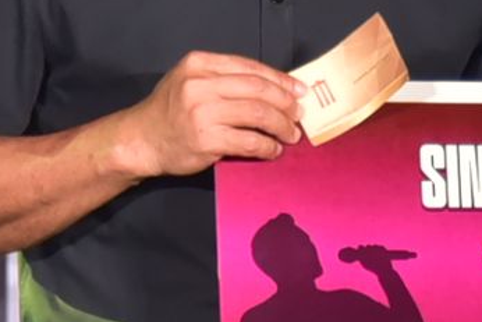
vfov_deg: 1.3
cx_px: 592
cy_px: 441
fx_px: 14505
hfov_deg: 1.9
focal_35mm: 1083
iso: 1250
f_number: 5.6
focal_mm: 150
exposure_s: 1/200
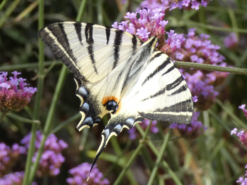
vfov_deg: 12.4
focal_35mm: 120
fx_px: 856
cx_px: 124
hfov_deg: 16.4
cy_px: 92
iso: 80
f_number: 5.1
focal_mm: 21.5
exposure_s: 1/125
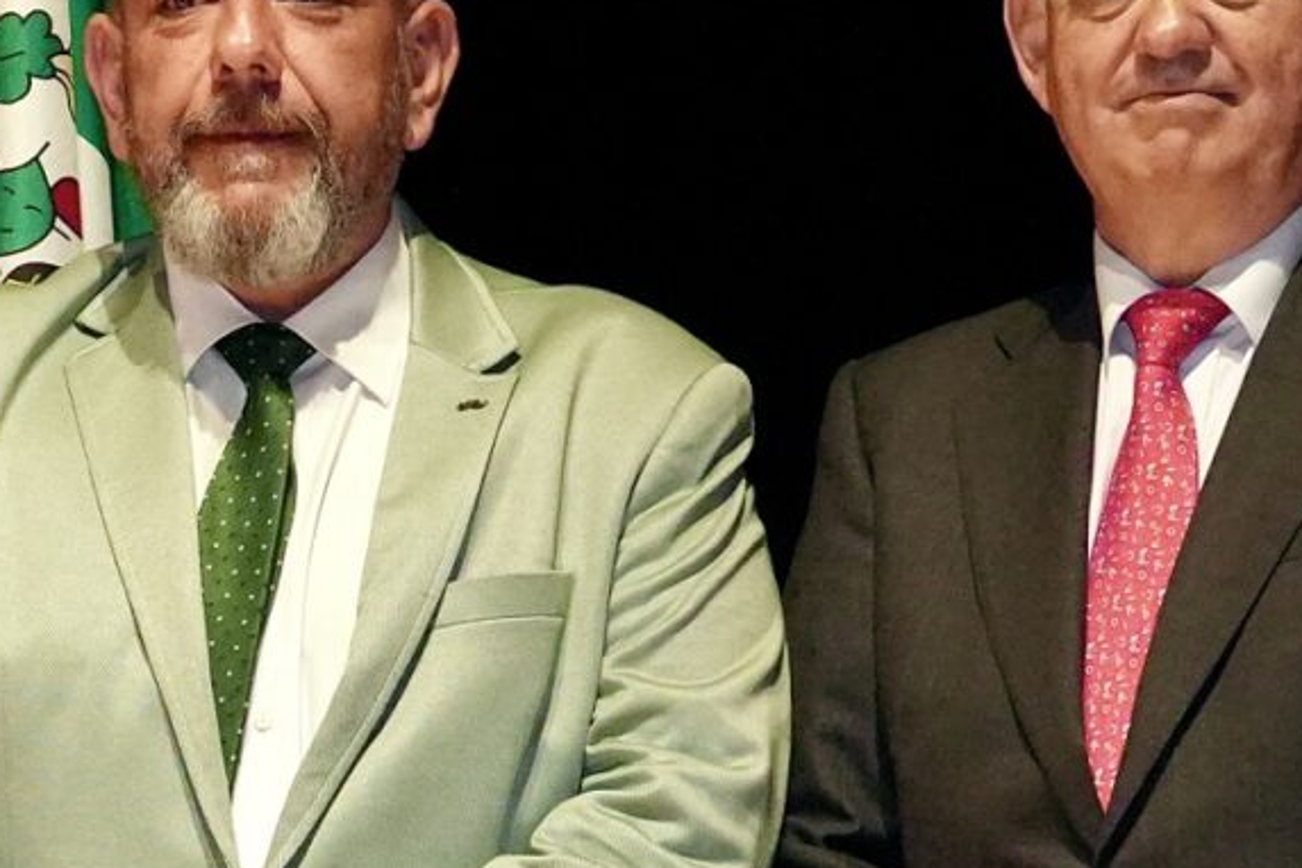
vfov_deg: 6.8
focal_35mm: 201
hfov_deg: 10.1
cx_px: -286
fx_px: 7269
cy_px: 1233
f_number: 4
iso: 3200
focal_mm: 30
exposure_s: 1/160
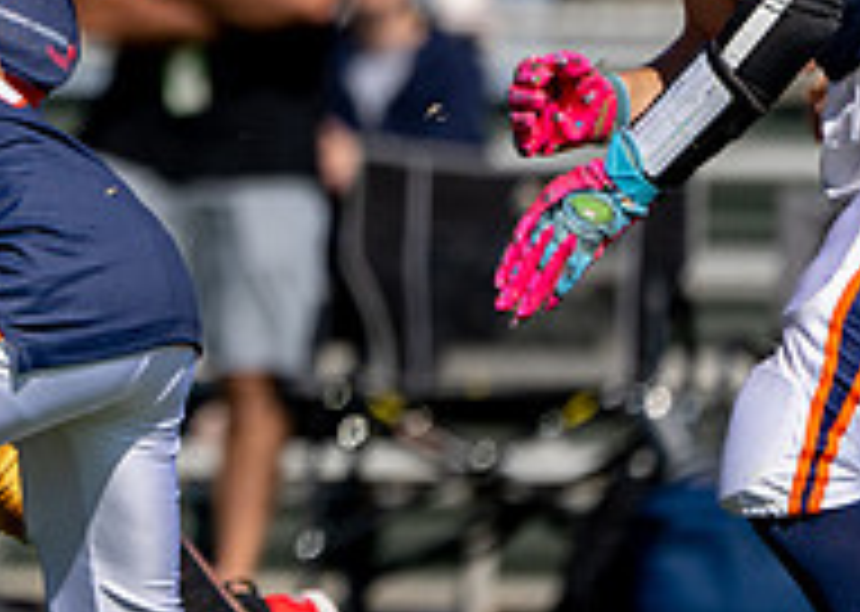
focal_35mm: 1315
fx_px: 32084
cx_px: -180
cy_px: 28
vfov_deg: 1.1
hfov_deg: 1.5
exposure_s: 1/2000
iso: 160
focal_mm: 400
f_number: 5.6
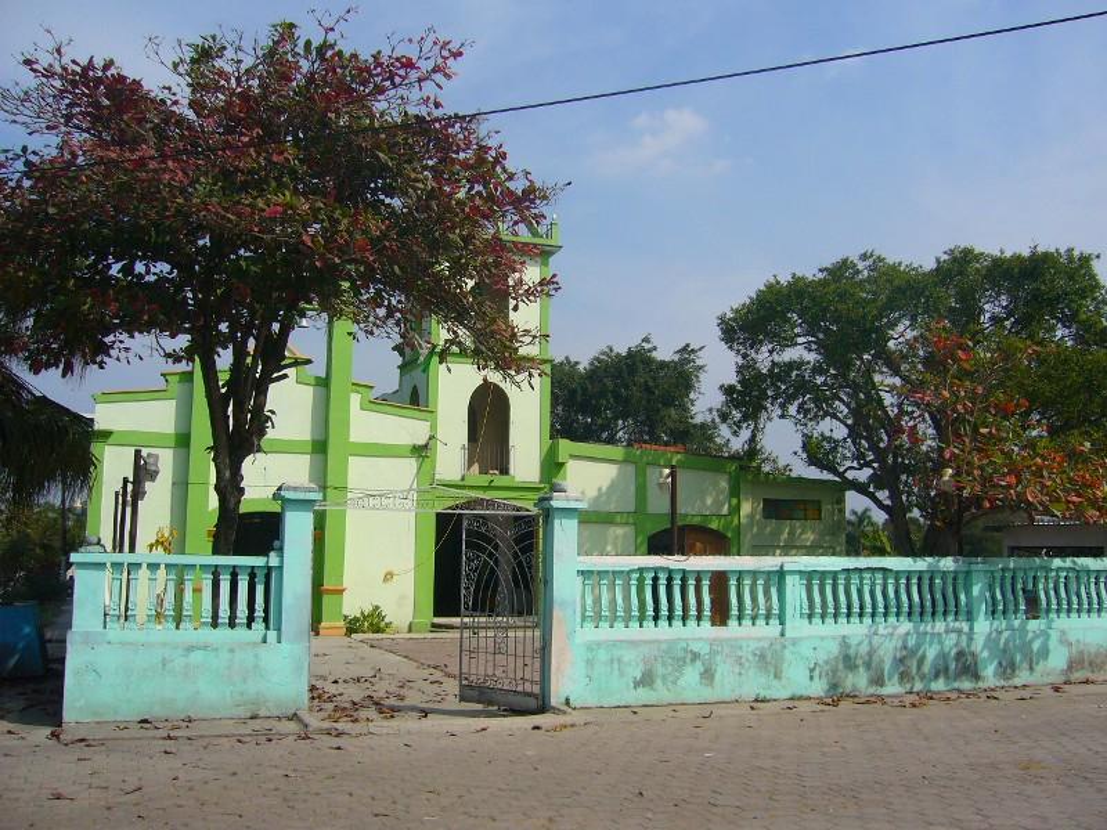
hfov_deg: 52.6
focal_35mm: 35
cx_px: 554
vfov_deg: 40.7
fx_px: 1119
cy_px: 415
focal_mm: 5.8
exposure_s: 1/800
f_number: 5.6
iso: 100
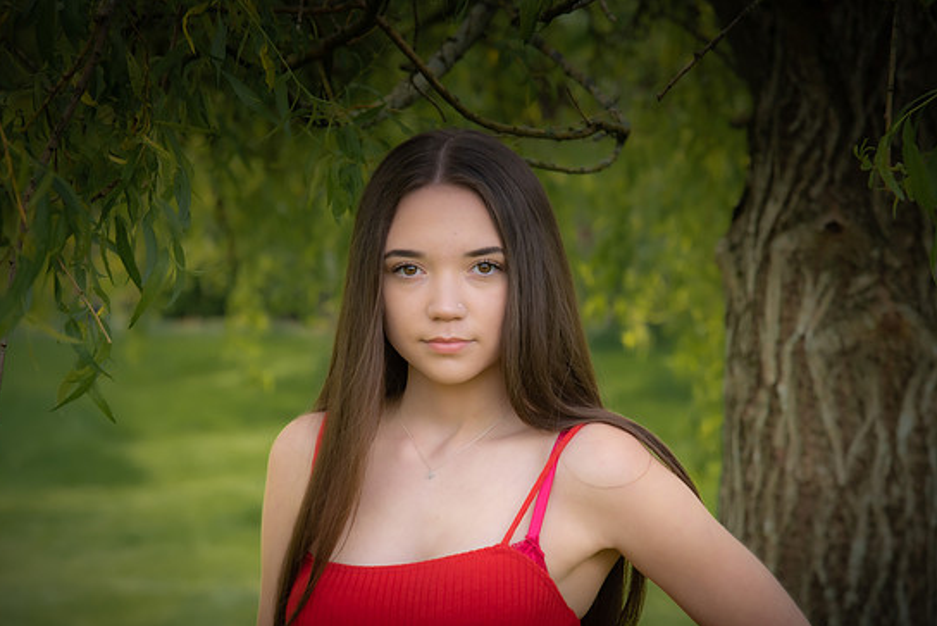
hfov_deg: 16.0
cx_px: 487
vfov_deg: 10.7
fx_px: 3332
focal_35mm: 128
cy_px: 332
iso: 400
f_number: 7.1
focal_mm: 120
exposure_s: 1/200
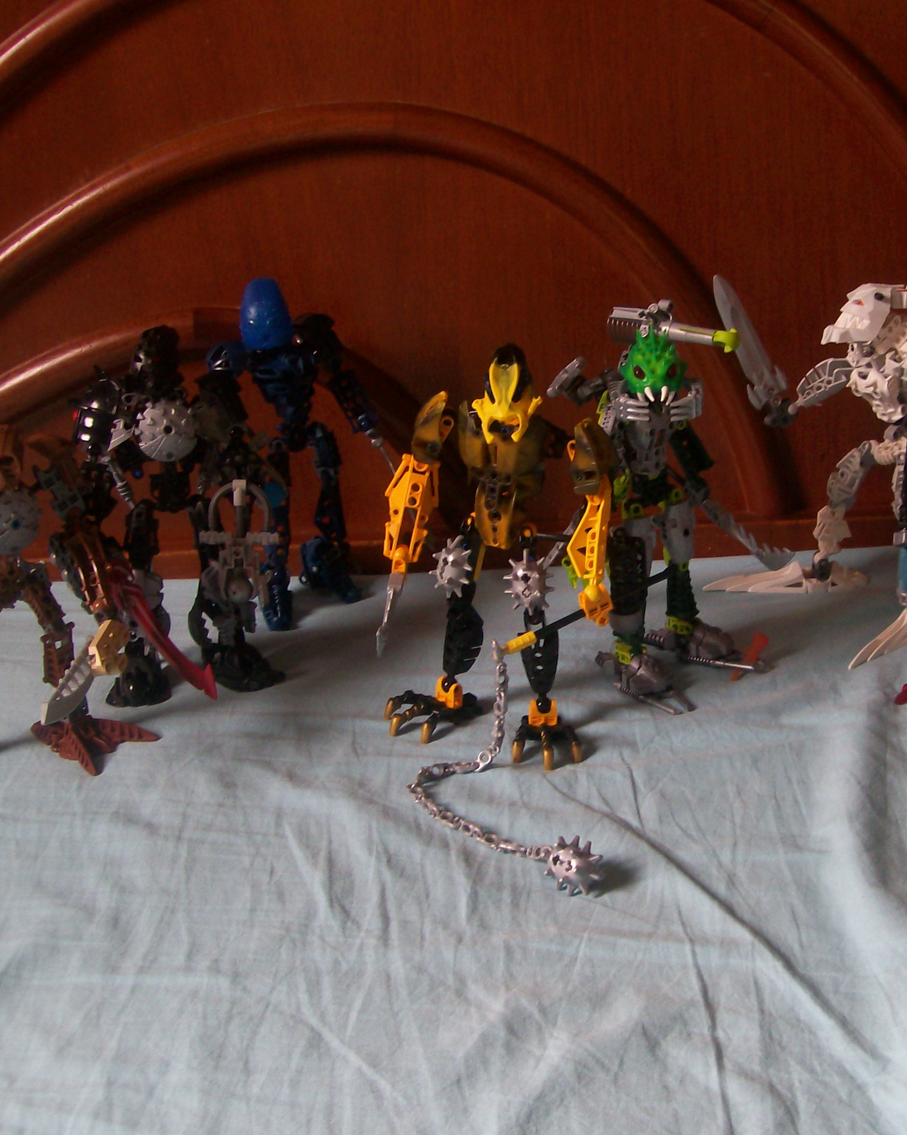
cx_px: 595
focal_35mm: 47
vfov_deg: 39.5
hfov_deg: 31.9
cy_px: 568
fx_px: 1577
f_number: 2.7
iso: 80
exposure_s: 1/54.2
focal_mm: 6
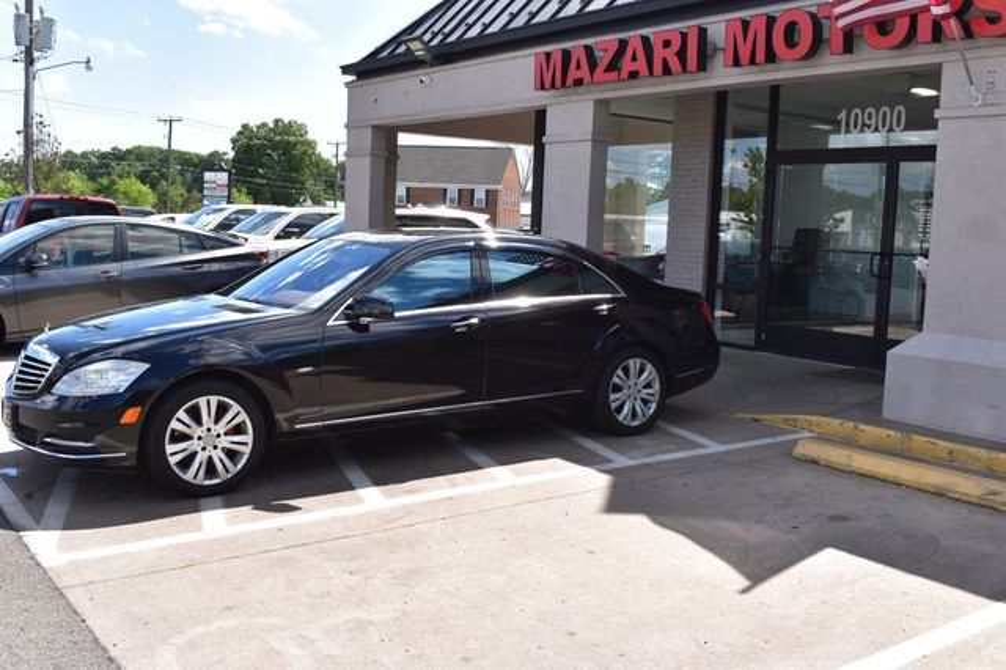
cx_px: 503
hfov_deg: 53.2
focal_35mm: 36
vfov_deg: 36.8
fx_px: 1005
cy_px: 335
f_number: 11
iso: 400
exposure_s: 1/400
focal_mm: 24
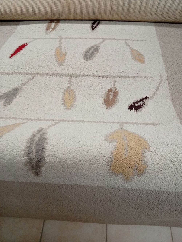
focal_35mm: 27
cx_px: 91
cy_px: 121
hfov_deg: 51.5
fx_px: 189
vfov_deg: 65.2
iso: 453
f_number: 1.8
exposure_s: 1/33.3
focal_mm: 3.98
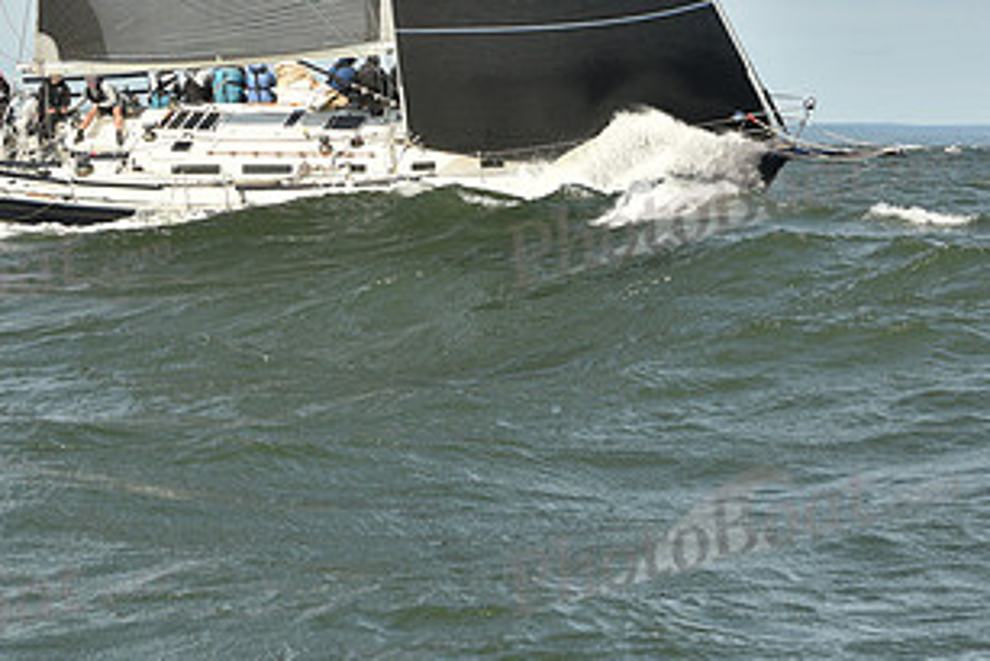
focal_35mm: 170
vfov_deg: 8.1
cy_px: 82
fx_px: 4677
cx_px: 342
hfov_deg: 12.1
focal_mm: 90
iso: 250
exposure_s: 1/800
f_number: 9
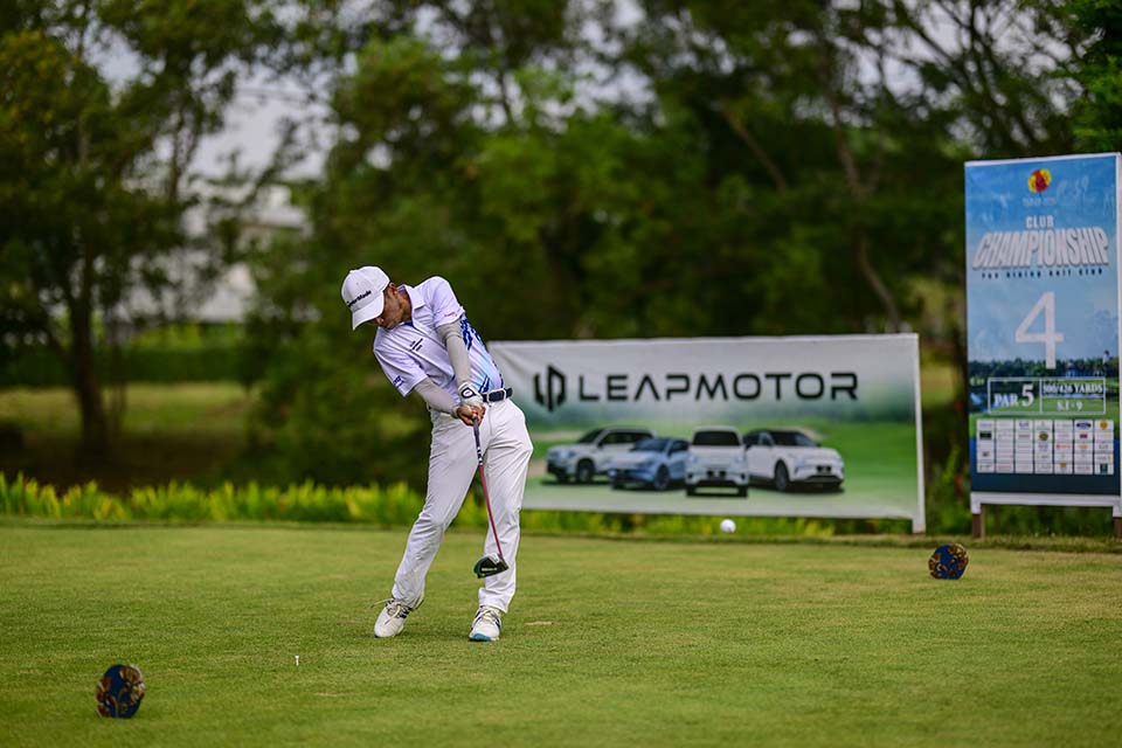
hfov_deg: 23.9
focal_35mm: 85
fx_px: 2649
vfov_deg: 16.1
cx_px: 561
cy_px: 374
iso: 110
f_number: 1.2
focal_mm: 85
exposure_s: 1/12800
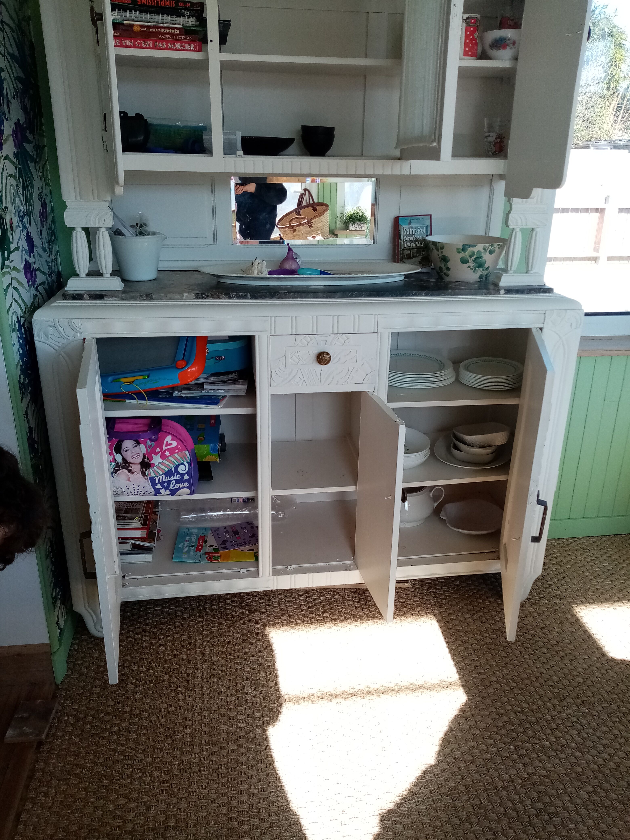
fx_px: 631
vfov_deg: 67.3
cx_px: 315
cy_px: 420
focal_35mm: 26
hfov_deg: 53.1
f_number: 1.8
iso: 105
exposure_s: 1/215
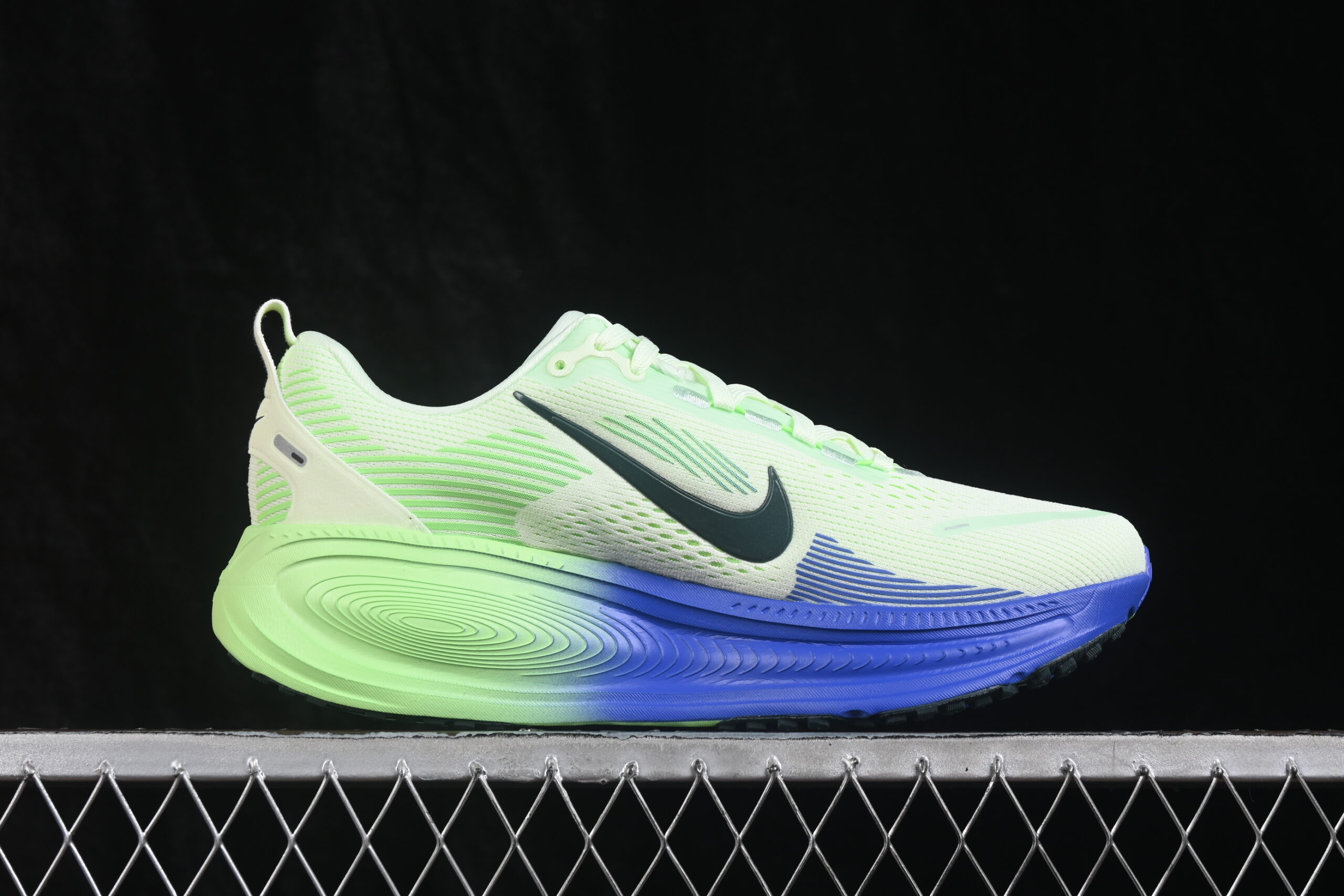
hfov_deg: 27.0
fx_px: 2800
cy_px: 448
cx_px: 672
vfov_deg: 18.2
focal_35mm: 75
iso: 160
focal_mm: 50
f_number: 8
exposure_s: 1/80
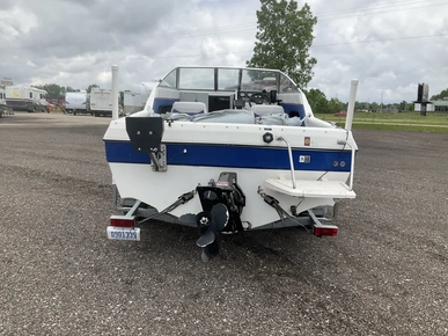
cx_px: 229
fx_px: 388
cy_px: 171
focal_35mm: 30
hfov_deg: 60.0
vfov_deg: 46.8
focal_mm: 3
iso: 25
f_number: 1.8
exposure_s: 1/1984
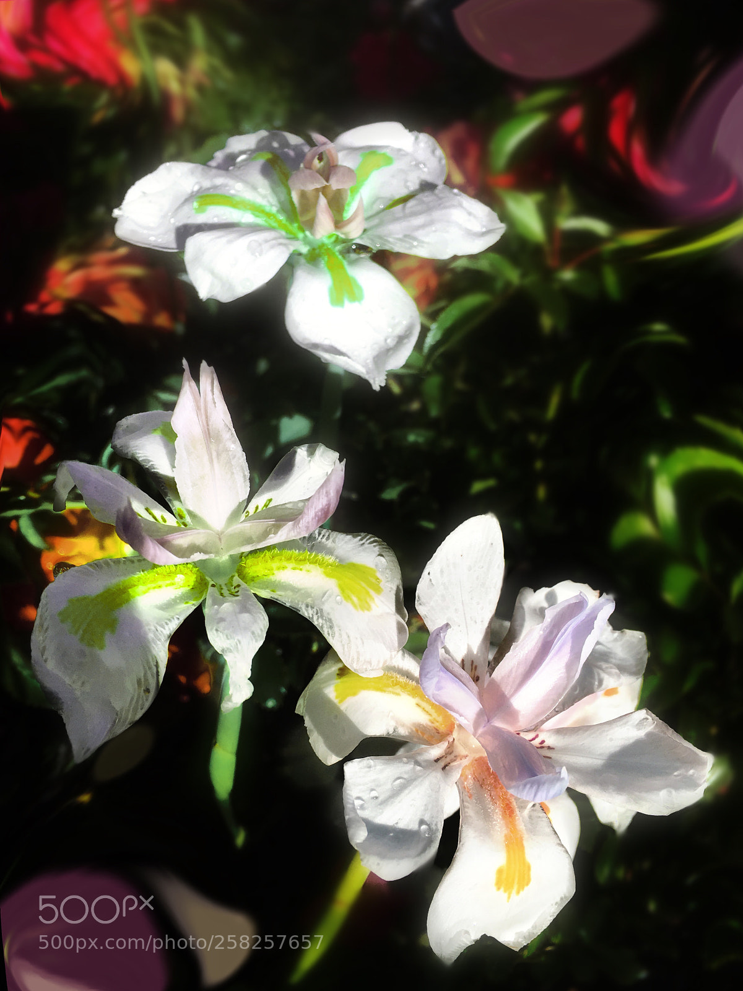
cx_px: 372
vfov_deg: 61.7
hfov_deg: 48.2
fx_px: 830
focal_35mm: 29
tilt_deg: -45.1
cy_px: 496
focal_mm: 4.15
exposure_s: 1/1748
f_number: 2.2
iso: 25
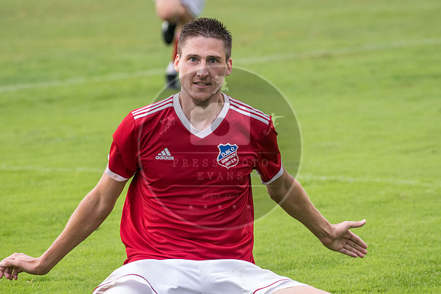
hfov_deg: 8.4
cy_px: 131
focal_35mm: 244
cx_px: 245
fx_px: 2995
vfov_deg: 5.6
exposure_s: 1/1600
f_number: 5.6
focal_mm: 220
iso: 1600
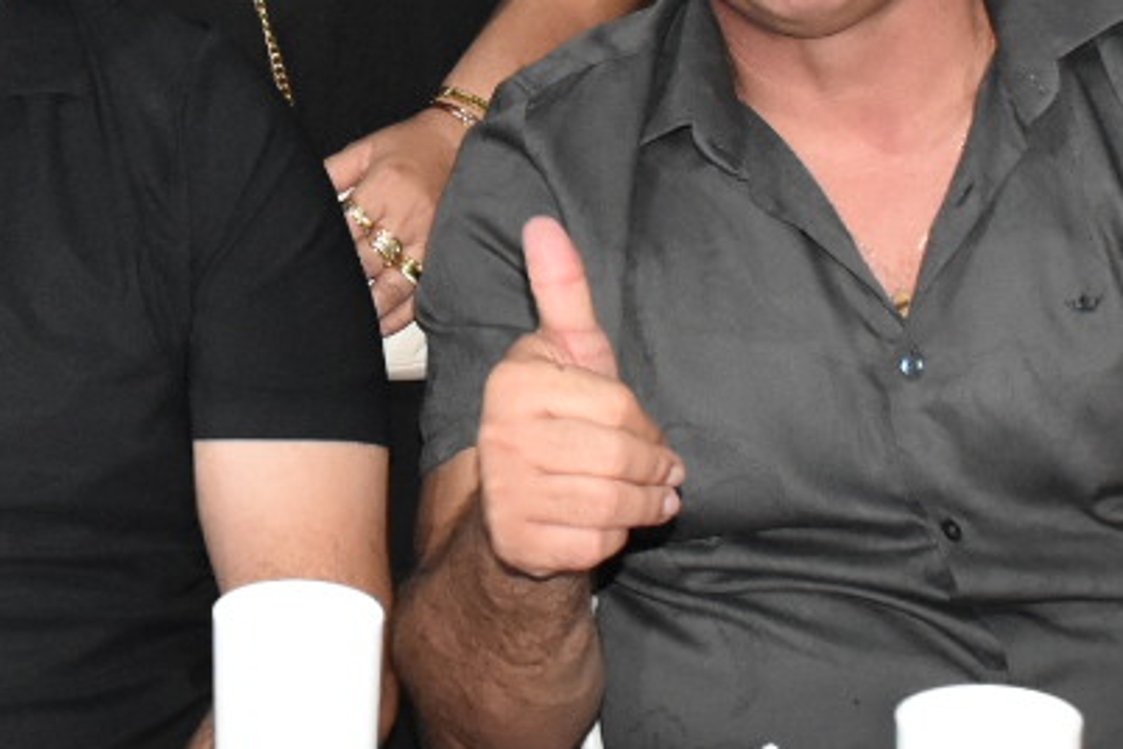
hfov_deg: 15.3
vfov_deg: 10.2
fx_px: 4149
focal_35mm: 133
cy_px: -106
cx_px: 240
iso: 2500
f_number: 5.6
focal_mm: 22
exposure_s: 1/100
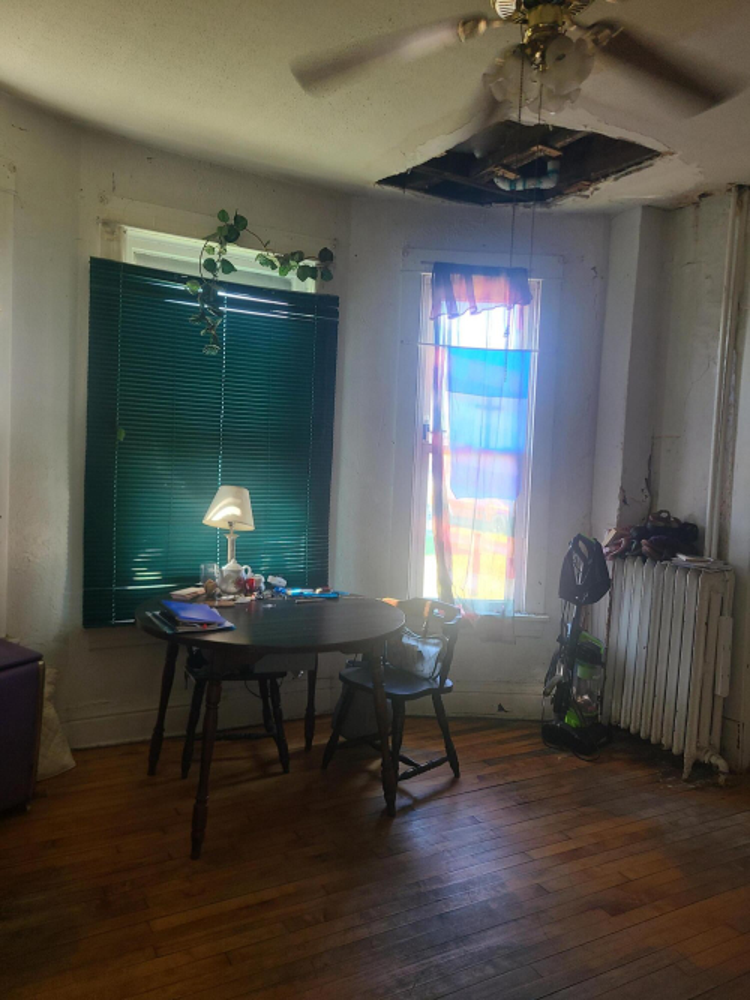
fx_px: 751
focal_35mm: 26
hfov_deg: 53.0
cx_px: 375
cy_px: 500
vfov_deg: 67.3
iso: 125
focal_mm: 5.4
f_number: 1.8
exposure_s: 1/60
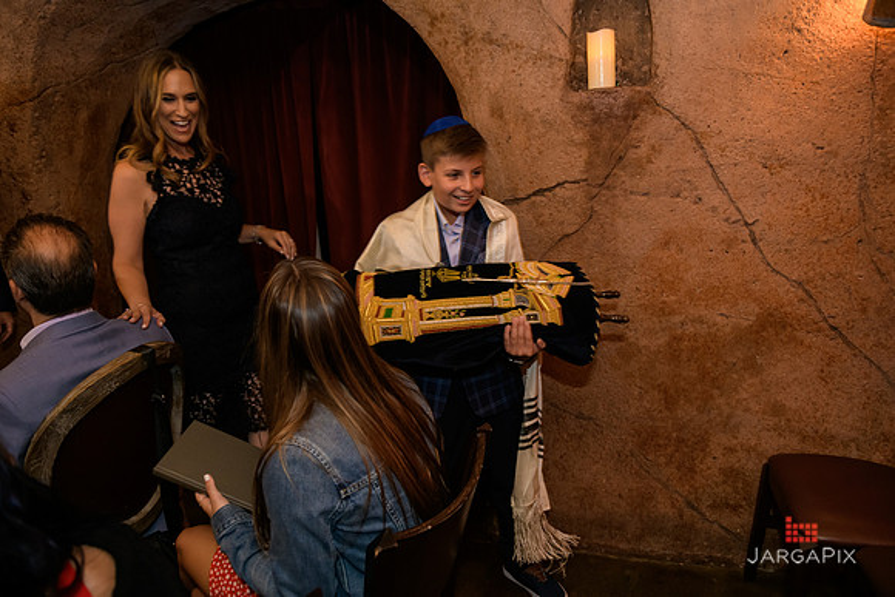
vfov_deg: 53.2
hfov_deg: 73.7
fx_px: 597
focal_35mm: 24
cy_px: 298
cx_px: 448
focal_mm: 24
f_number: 3.2
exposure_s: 1/125
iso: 1600
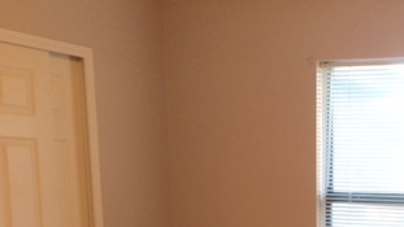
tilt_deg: -10.0
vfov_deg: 17.3
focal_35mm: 65
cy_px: 302
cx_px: 370
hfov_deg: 30.8
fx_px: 696
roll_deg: -1.2
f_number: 2.2
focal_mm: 4.15
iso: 64
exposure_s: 1/30
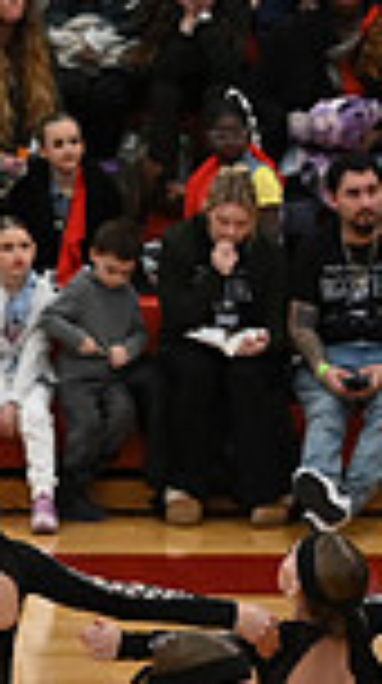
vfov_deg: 5.1
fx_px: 7597
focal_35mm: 420
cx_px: 1182
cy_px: 583
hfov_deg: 2.8
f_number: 4
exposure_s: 1/400
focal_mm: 70
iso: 3200
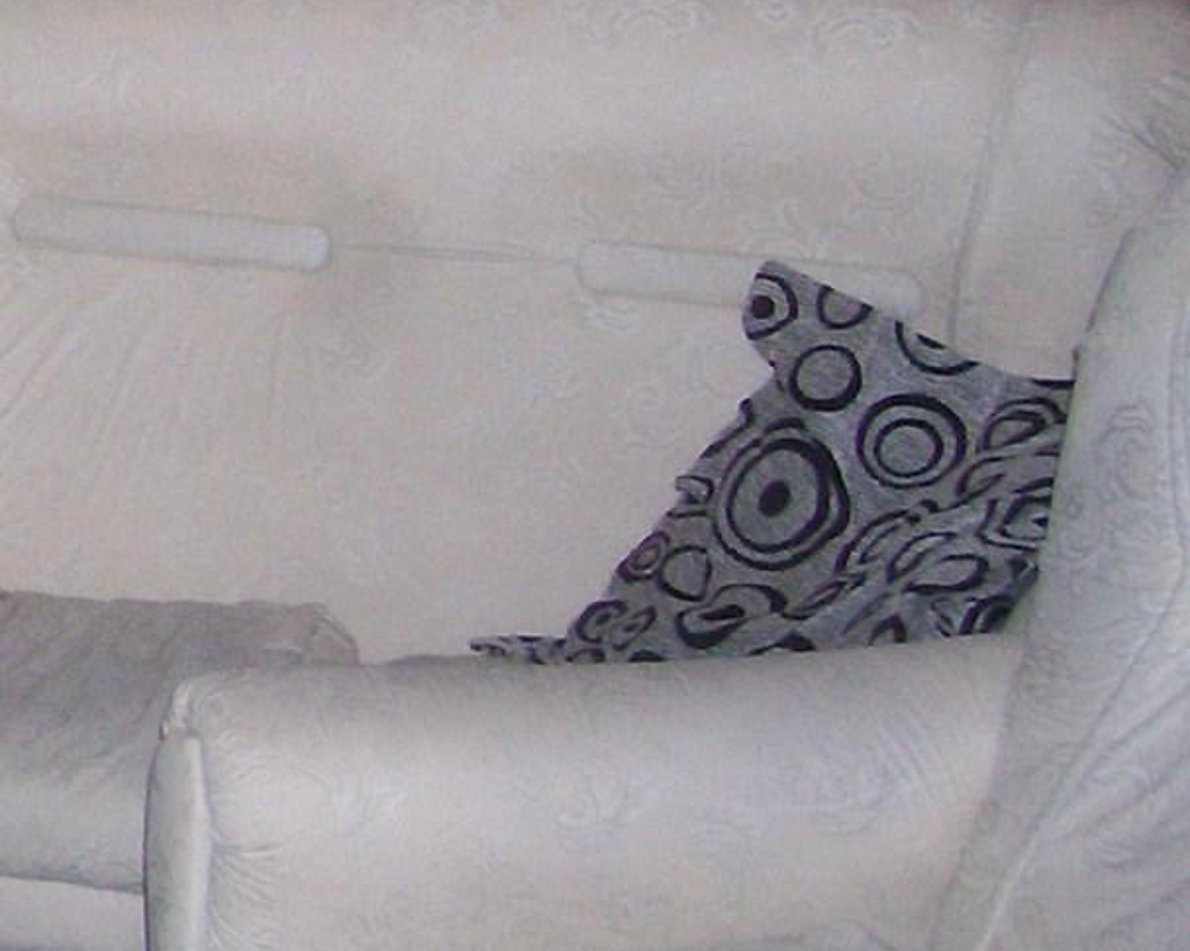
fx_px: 3943
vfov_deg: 13.6
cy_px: -10
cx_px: -721
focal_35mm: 112
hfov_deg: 15.5
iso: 140
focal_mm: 5.6
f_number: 2.7
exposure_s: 1/112
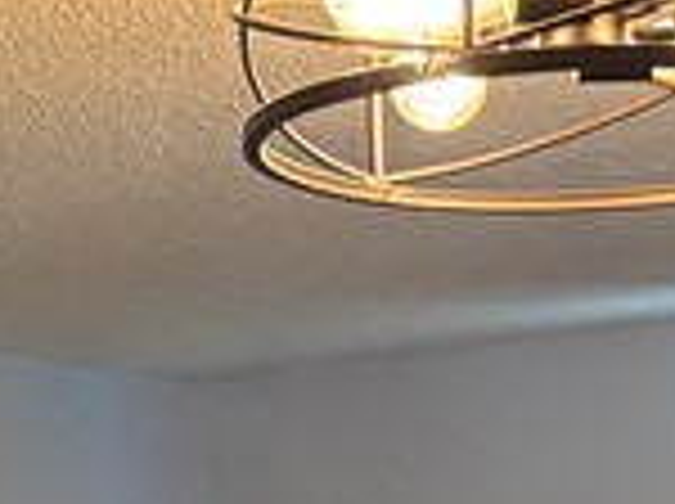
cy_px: 1354
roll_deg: +2.1
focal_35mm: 178
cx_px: 630
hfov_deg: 11.0
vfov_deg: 7.6
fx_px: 3465
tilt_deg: -6.8
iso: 500
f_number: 1.6
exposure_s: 1/60
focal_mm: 5.96
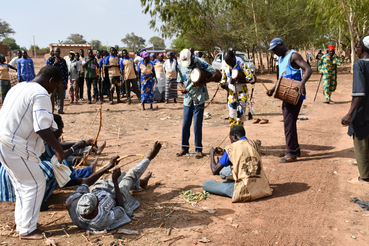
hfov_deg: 48.5
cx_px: 184
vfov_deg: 33.4
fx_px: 410
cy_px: 123
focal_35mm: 40
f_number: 8
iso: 100
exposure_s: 1/250
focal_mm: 27
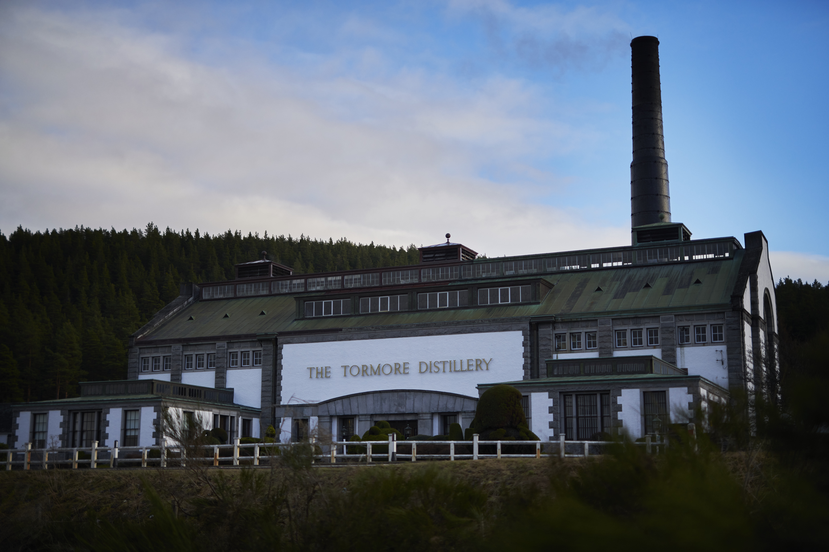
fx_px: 1151
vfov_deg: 27.0
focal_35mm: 50
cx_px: 414
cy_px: 276
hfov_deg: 39.6
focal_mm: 50
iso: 320
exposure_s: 1/8000
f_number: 1.4
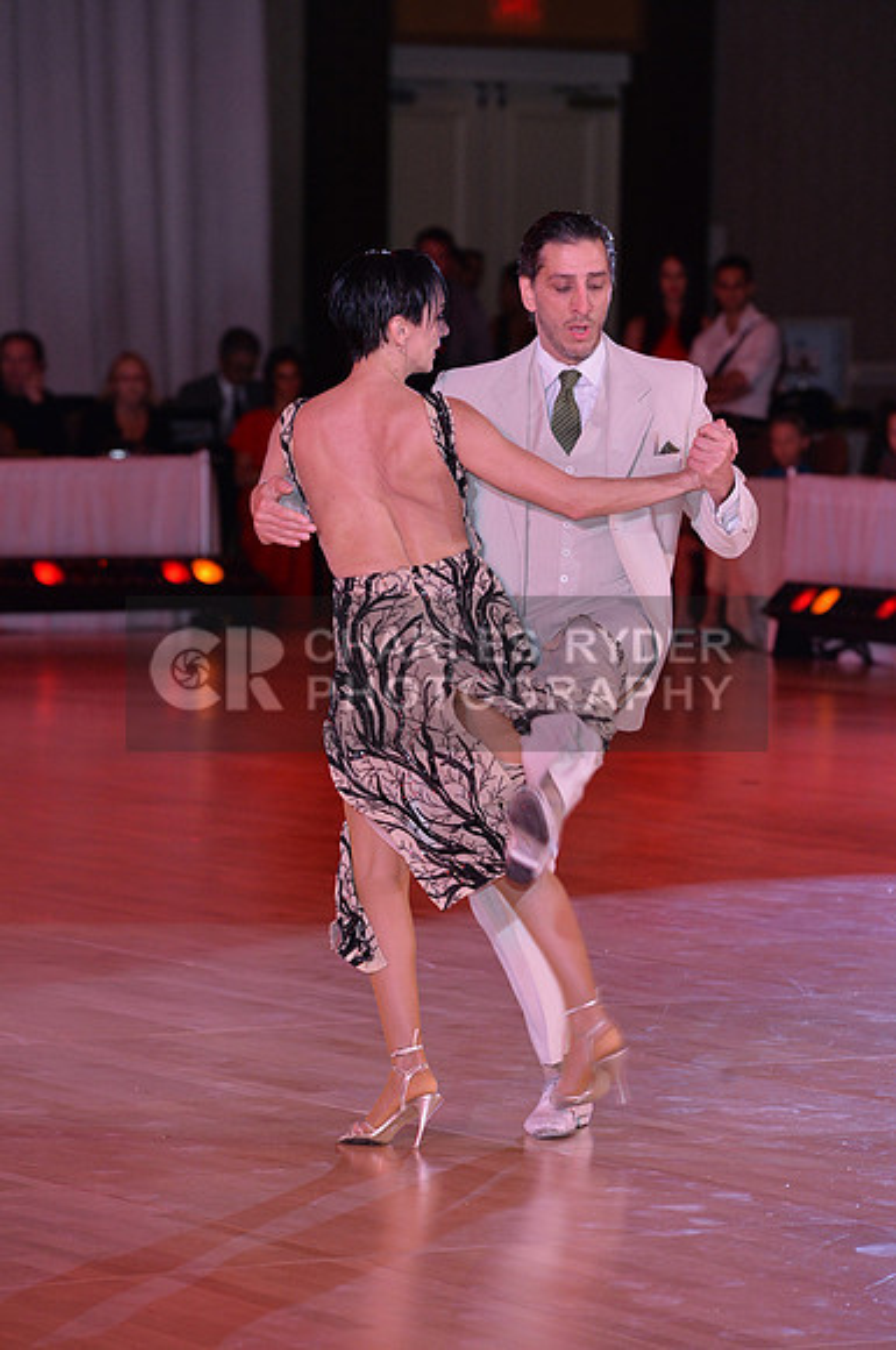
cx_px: 448
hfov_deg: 7.6
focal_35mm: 180
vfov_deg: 11.4
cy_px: 675
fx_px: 6740
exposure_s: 1/250
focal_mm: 180
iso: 2000
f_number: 5.6
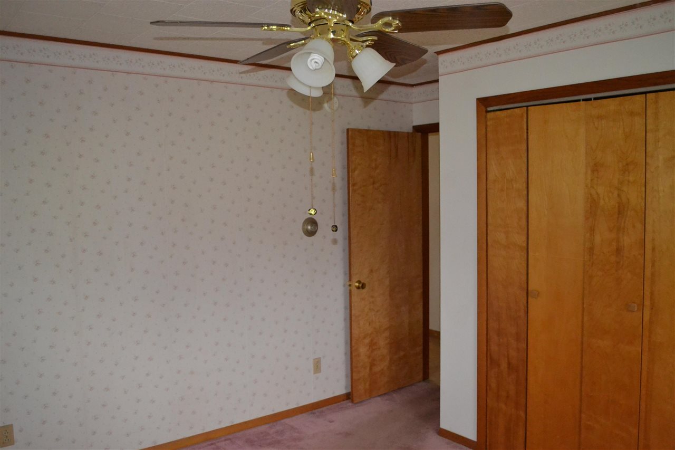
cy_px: 225
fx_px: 562
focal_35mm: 30
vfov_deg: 43.6
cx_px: 338
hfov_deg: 61.9
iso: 3200
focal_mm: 20
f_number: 3.8
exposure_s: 1/60
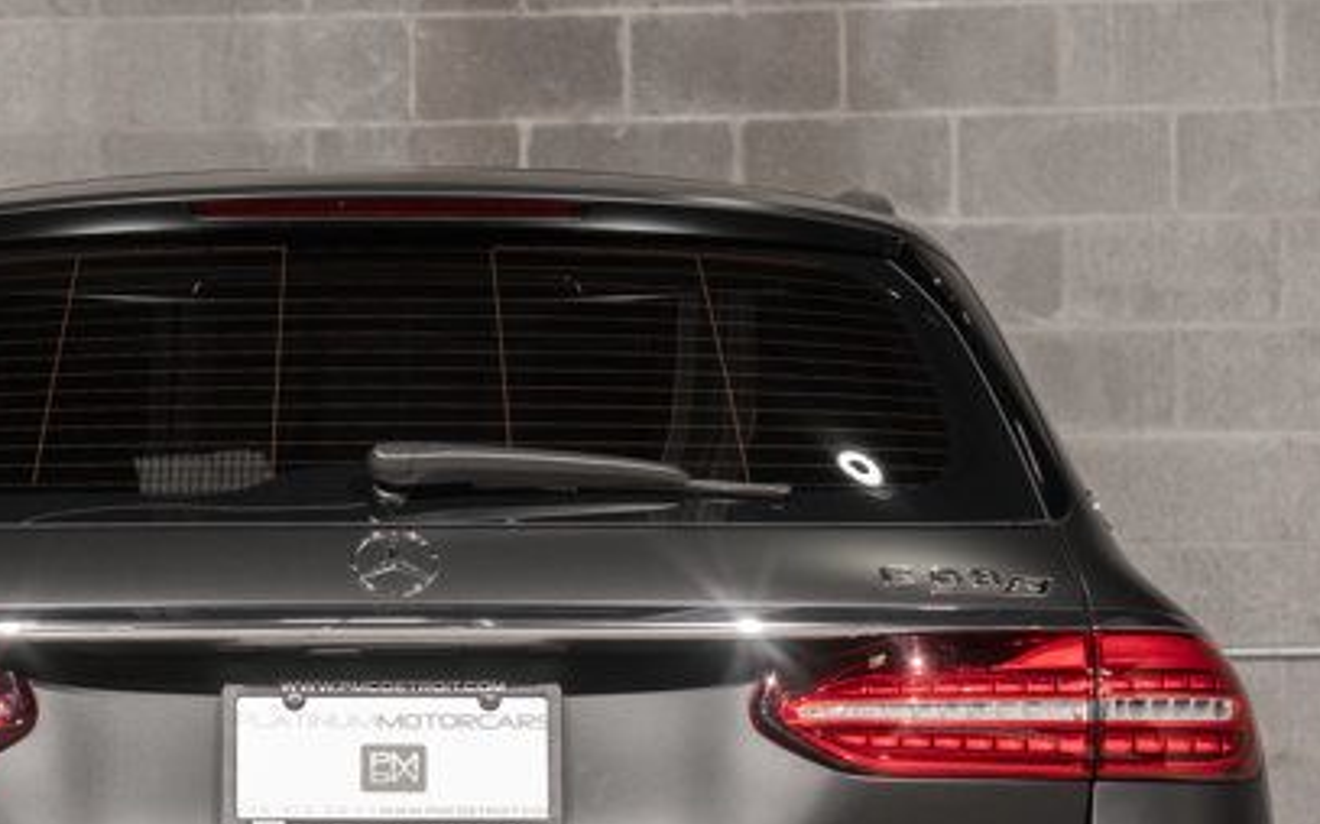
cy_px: 733
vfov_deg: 8.3
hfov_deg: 13.2
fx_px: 5682
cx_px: 374
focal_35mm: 158
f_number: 4.5
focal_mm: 57
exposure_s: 1/50
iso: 200
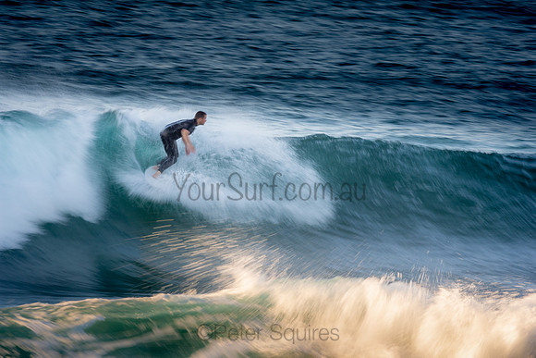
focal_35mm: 750
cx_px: 268
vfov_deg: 1.8
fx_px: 11169
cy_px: 179
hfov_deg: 2.7
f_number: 18
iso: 100
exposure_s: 1/20
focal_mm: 500
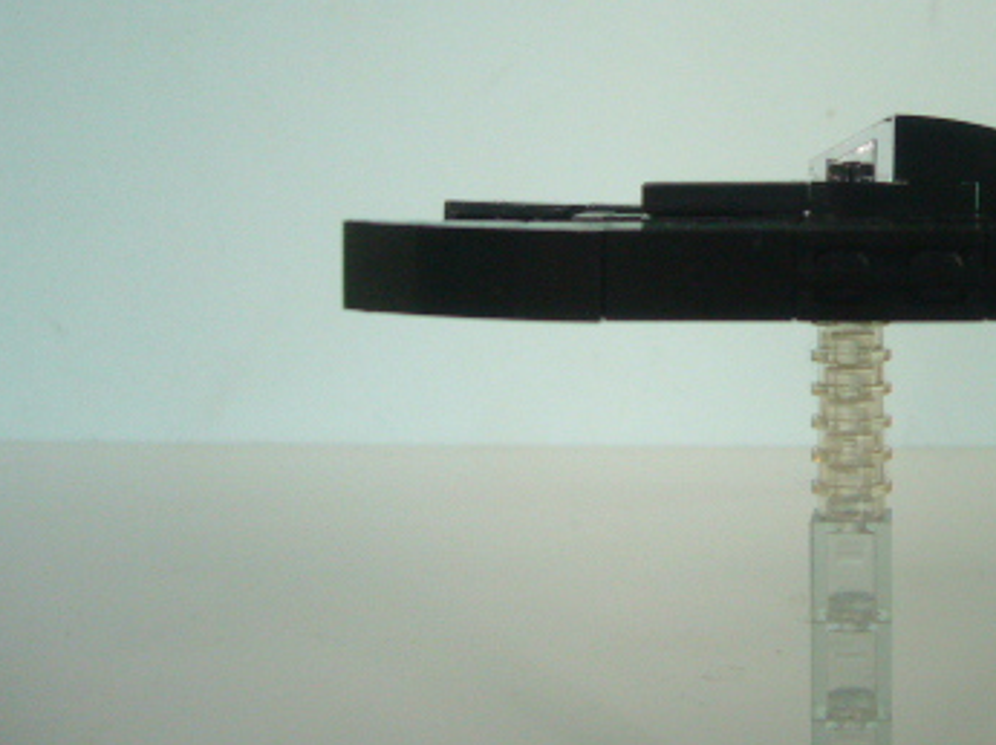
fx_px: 1868
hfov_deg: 28.6
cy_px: 219
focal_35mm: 65
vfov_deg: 22.4
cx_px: 907
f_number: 2.8
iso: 100
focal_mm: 5.8
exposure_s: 1/100
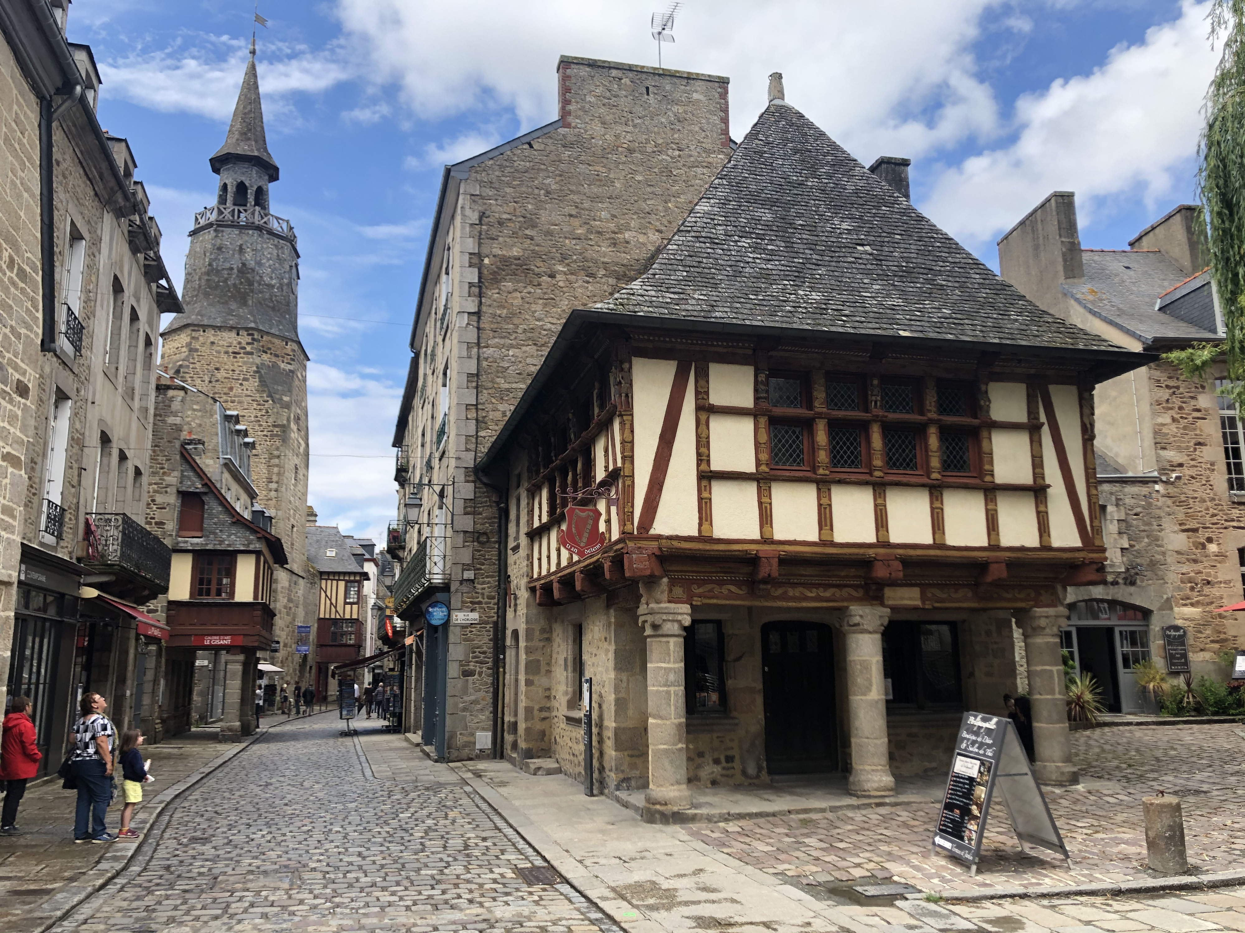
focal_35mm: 28
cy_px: 466
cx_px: 622
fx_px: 1007
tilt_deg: +10.9
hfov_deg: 63.4
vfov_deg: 49.7
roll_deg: +1.7
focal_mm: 4
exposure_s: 1/917
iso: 20
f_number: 1.8
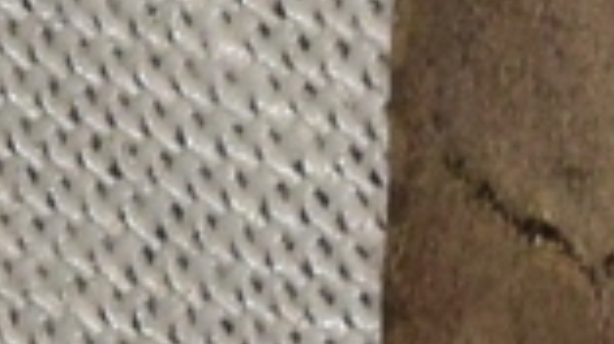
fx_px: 21944
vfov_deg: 0.9
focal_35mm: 1349
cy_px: -508
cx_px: 974
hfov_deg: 1.6
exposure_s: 1/200
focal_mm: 140
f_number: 14
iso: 400
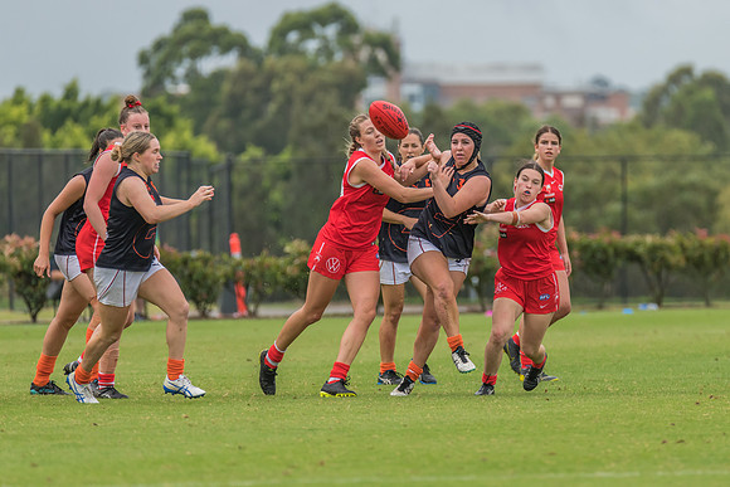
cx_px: 456
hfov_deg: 3.5
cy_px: 209
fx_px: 11897
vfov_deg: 2.3
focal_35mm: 587
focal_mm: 420
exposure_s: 1/1250
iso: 500
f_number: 7.1
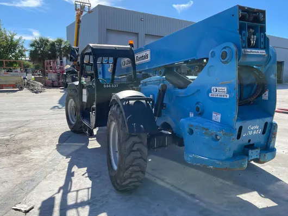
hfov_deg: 65.3
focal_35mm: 27
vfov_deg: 51.3
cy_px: 105
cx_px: 145
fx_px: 225
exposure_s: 1/1887
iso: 32
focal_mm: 4.2
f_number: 1.6
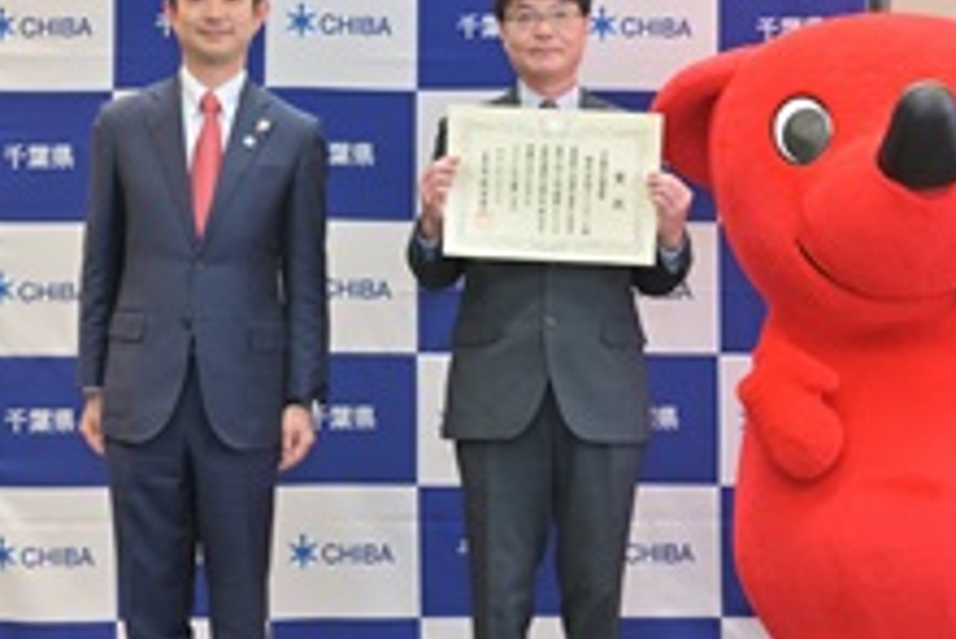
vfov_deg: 18.9
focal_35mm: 72
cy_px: 270
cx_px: 491
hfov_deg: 28.1
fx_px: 1913
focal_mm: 33
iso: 800
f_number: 4.5
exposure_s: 1/80
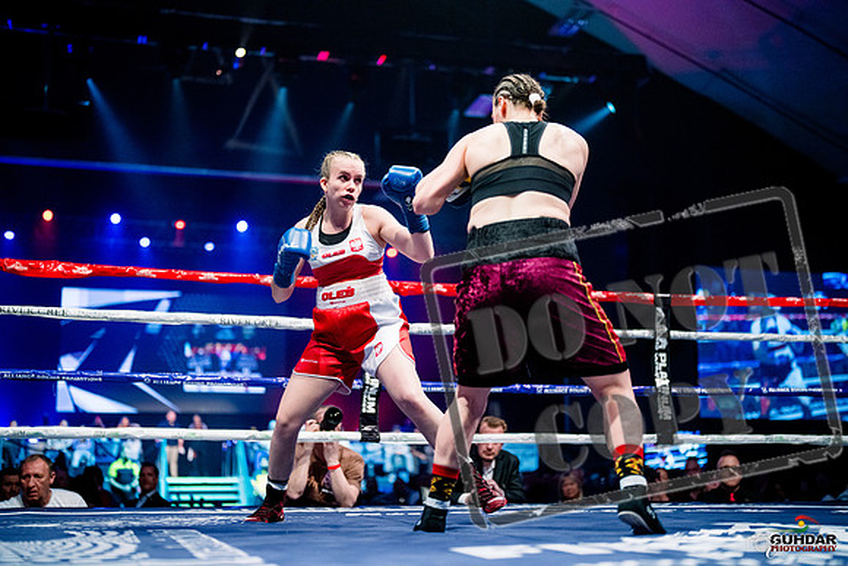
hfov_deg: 39.6
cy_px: 283
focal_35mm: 50
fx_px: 1178
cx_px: 424
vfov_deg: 27.0
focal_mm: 50
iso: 5000
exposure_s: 1/1250
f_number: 1.4
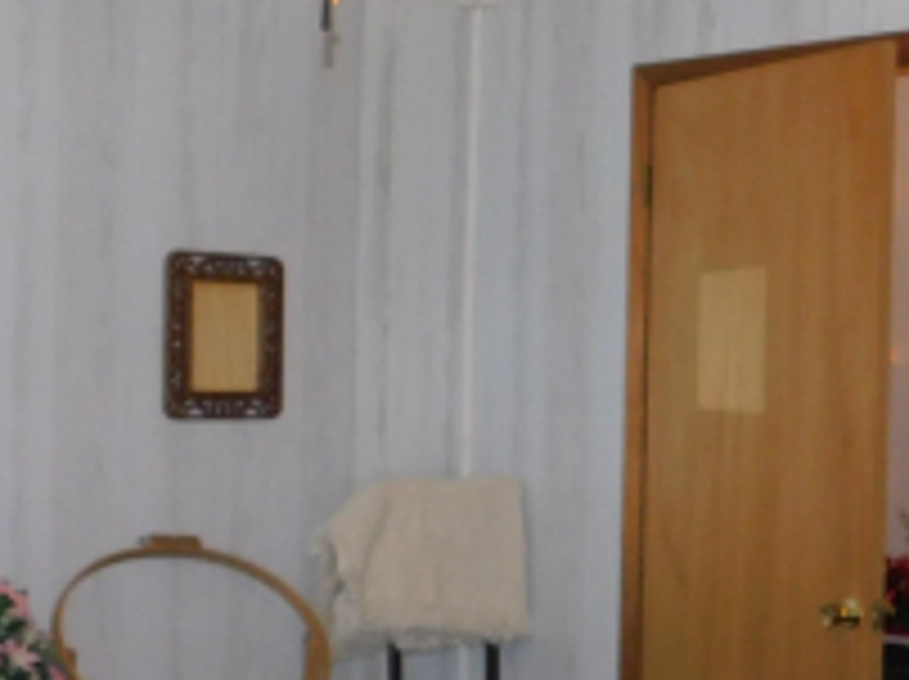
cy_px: 419
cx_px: 529
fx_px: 1993
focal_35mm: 76
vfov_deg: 19.3
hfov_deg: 25.7
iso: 200
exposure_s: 1/30
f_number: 3
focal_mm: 4
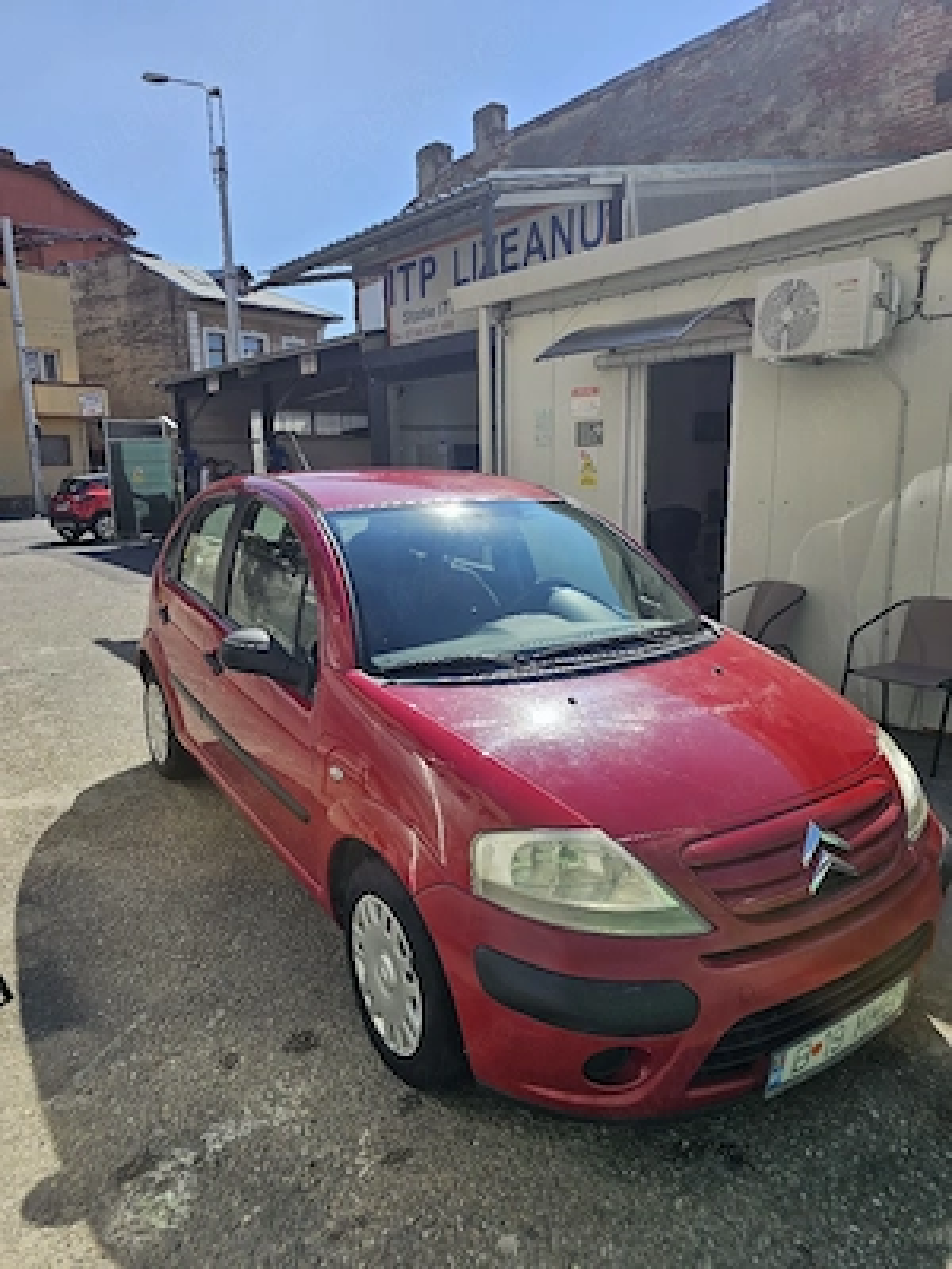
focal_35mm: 23
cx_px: 476
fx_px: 843
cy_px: 634
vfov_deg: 73.9
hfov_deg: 58.9
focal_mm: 6.3
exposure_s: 1/833
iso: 10
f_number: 1.7
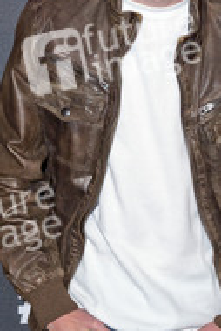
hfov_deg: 13.0
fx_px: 965
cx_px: 163
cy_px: 141
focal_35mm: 105
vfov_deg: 19.4
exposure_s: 1/400
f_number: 4.5
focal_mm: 50
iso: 250
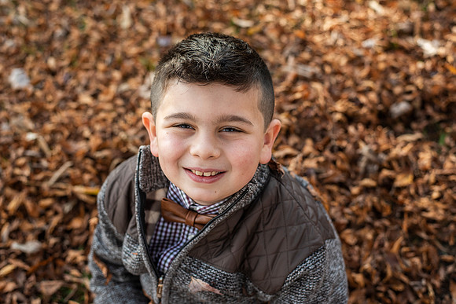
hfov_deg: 39.6
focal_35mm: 50
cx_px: 228
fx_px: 633
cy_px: 152
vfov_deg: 27.0
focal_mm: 50
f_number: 3.5
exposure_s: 1/500
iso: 400
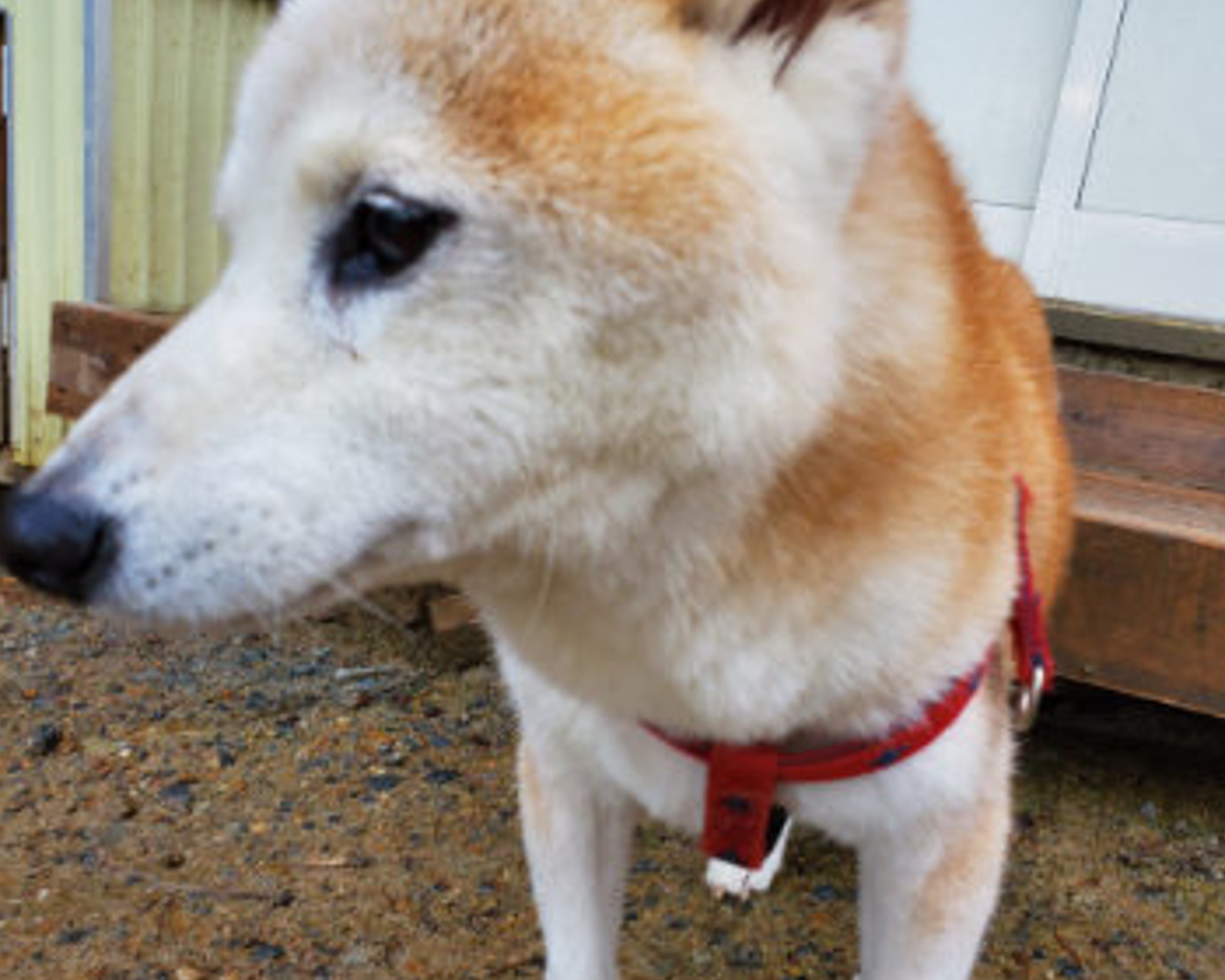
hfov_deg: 60.4
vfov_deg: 50.0
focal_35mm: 29
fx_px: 1051
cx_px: 637
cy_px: 486
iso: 100
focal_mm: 4.3
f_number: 2.4
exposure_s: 1/100
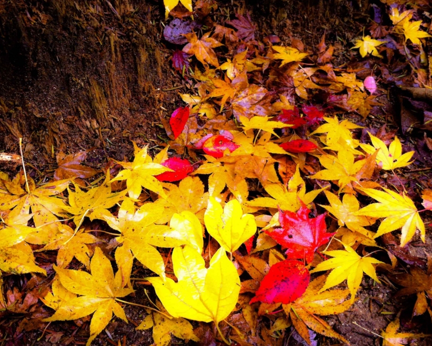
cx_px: 203
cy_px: 173
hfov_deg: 49.1
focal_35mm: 37
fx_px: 473
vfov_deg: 40.1
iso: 80
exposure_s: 1/126
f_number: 2.8
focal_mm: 3.85
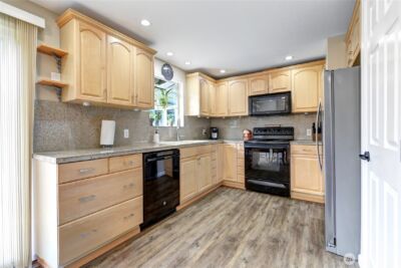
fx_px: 167
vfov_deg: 77.4
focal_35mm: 15
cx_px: 200
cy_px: 134
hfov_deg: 100.4
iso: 3200
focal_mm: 10
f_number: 11
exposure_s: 1/5
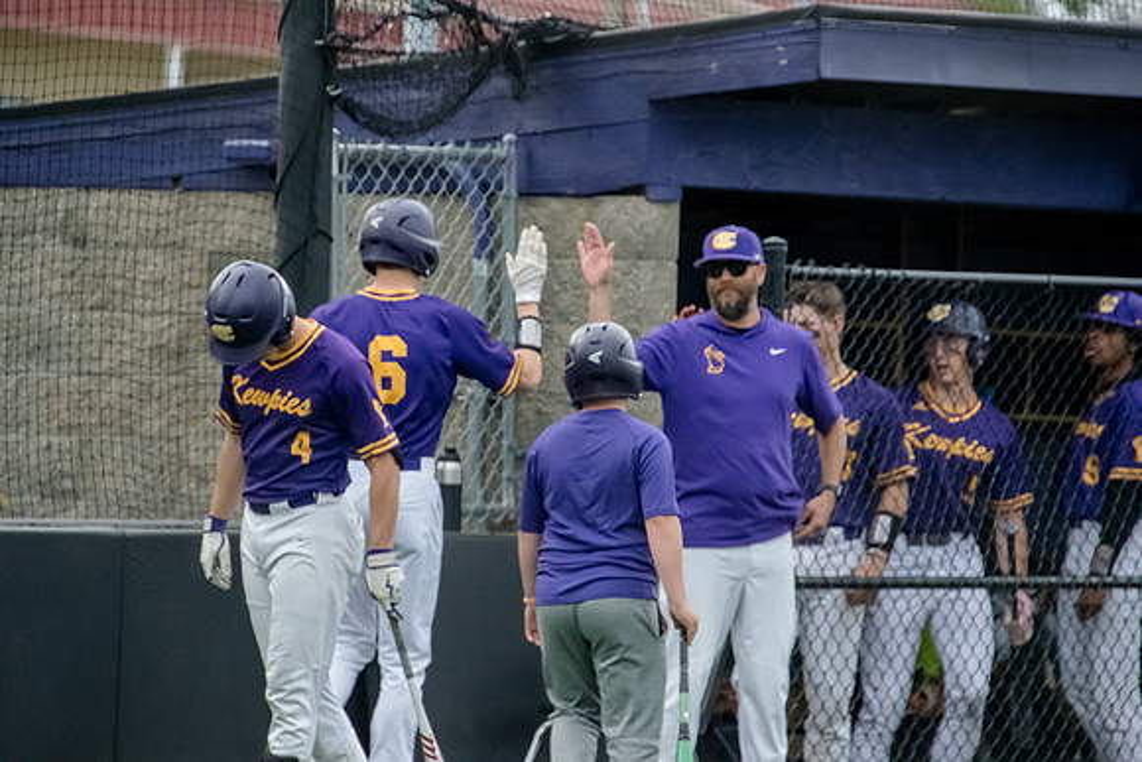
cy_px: 381
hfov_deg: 6.2
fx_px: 10470
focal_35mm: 330
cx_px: 571
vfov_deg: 4.2
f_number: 5.6
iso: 5000
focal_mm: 220
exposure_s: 1/2000
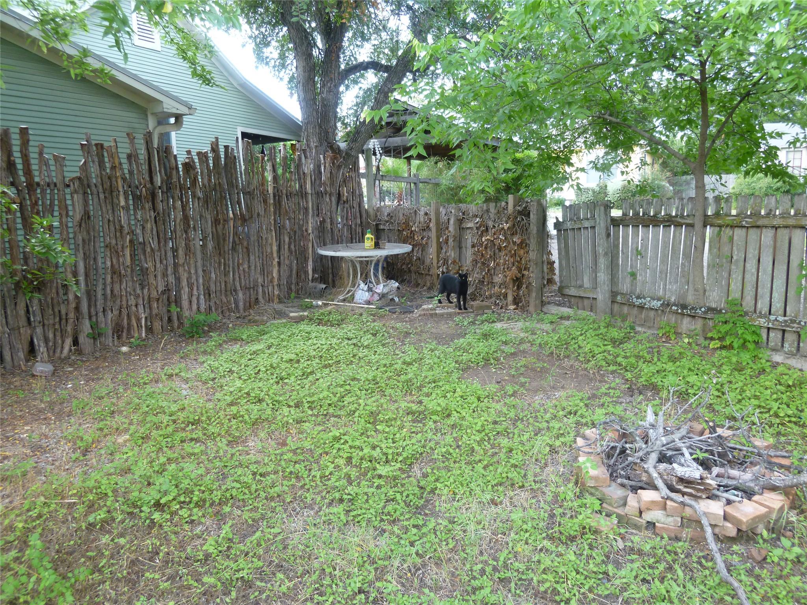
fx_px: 583
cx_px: 404
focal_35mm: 25
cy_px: 302
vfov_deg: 54.9
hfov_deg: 69.4
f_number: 3.3
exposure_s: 1/30
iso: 100
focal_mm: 4.5
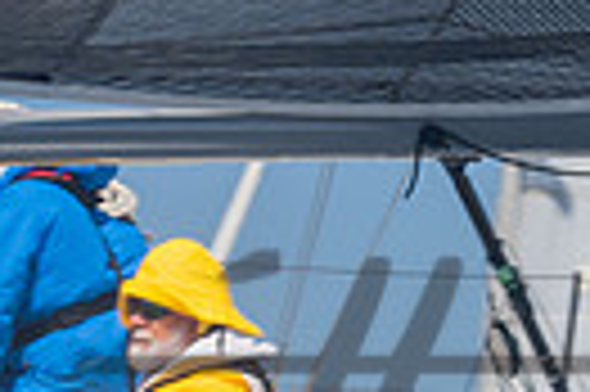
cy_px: 722
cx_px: 240
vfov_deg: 3.2
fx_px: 6924
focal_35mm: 423
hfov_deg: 4.9
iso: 100
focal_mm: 62
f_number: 6.3
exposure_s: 1/250
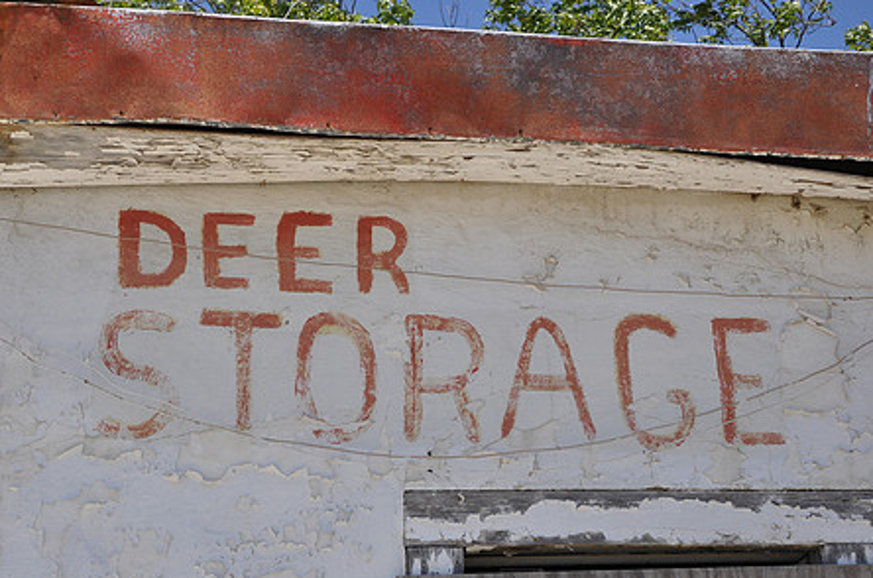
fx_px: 1234
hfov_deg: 38.9
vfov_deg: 26.3
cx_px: 395
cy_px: 355
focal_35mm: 51
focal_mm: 26
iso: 200
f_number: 7.1
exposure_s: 1/200
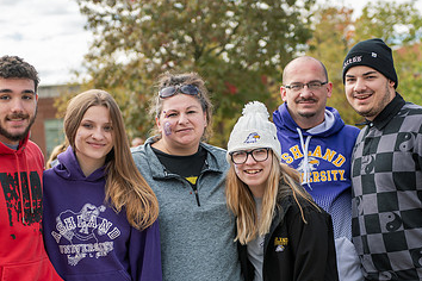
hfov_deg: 22.6
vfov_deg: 15.2
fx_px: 1055
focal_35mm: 90
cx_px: 212
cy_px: 186
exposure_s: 1/320
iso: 64
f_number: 3.2
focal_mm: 55
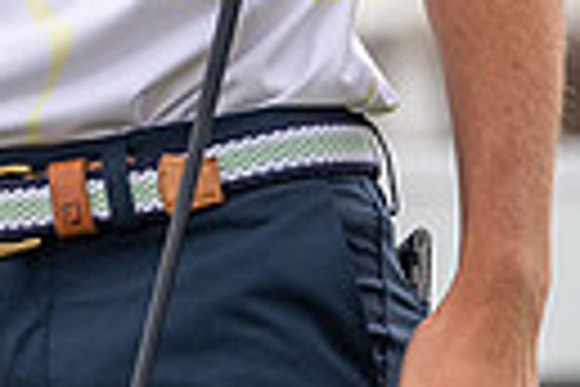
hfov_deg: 0.9
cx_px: 173
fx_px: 37955
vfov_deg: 0.6
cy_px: -441
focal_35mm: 2356
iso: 200
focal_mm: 300
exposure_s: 1/400
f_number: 4
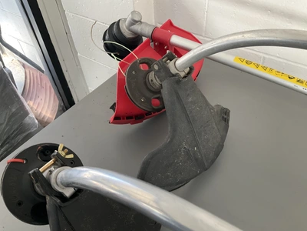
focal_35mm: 29
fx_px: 257
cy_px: 116
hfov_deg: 61.7
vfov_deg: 48.2
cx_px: 154
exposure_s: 1/60
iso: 160
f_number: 1.8
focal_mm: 3
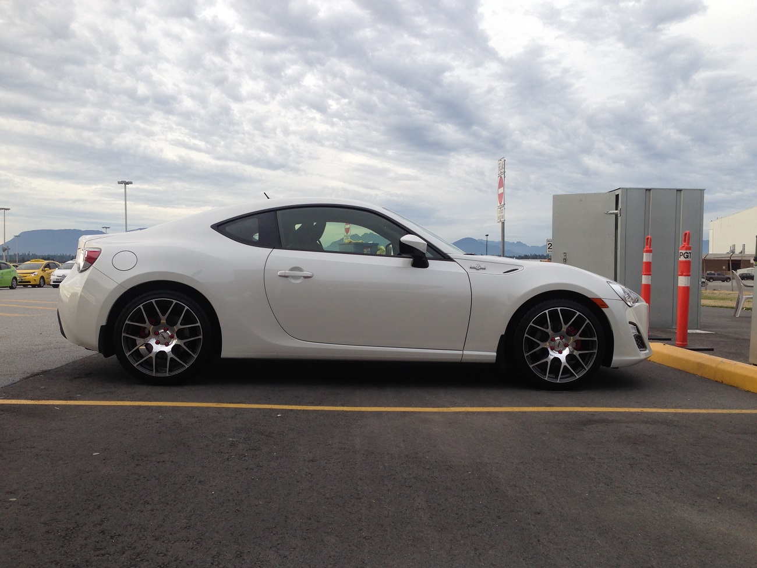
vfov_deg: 42.9
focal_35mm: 33
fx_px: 722
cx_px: 378
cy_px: 284
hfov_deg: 55.4
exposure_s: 1/357
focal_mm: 4.12
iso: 50
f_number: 2.4
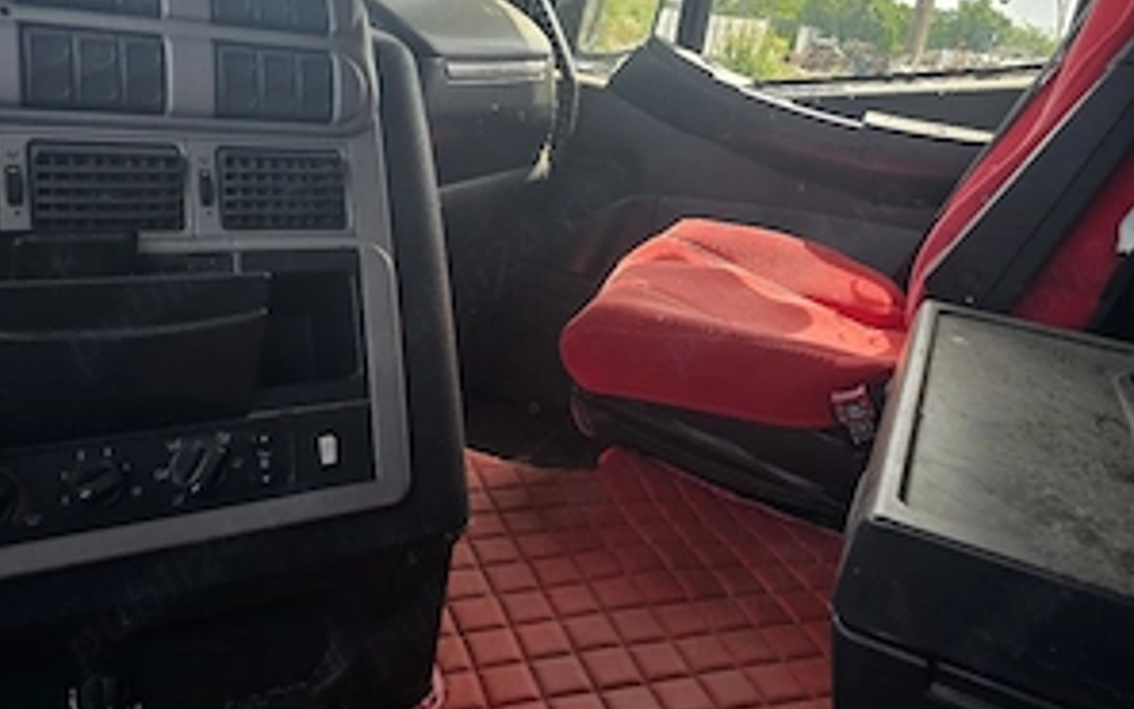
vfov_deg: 38.3
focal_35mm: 33
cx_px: 563
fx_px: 1020
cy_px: 318
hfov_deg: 58.1
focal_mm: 6.3
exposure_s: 1/357
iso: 12
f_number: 1.7
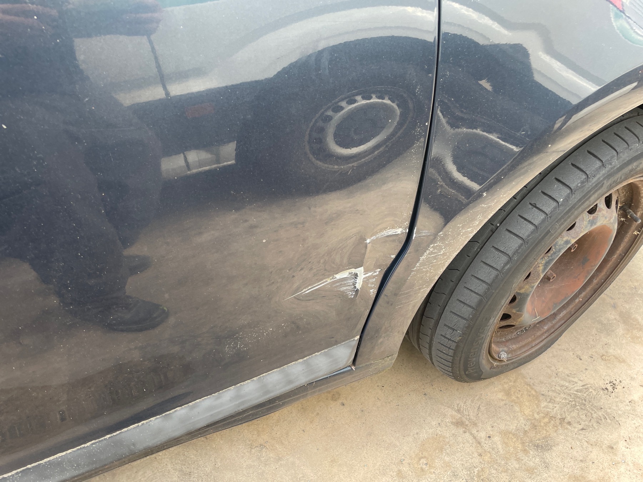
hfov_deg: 67.3
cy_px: 241
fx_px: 483
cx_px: 322
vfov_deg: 53.1
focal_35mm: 26
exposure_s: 1/121
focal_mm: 4.2
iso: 40
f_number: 1.6
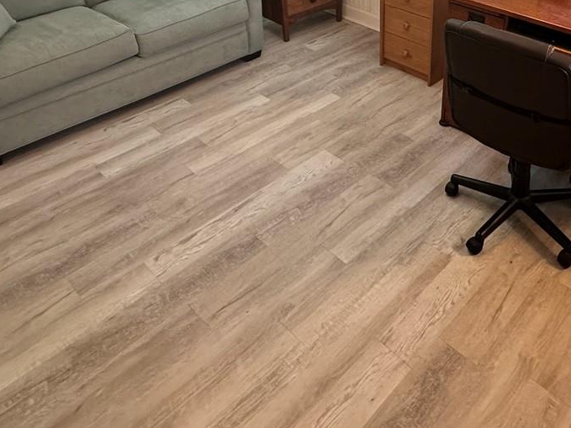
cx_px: 379
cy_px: -1
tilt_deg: -20.3
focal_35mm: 33
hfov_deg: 54.3
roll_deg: -0.6
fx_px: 544
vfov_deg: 38.2
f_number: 2.2
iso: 250
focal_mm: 2.22
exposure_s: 1/60
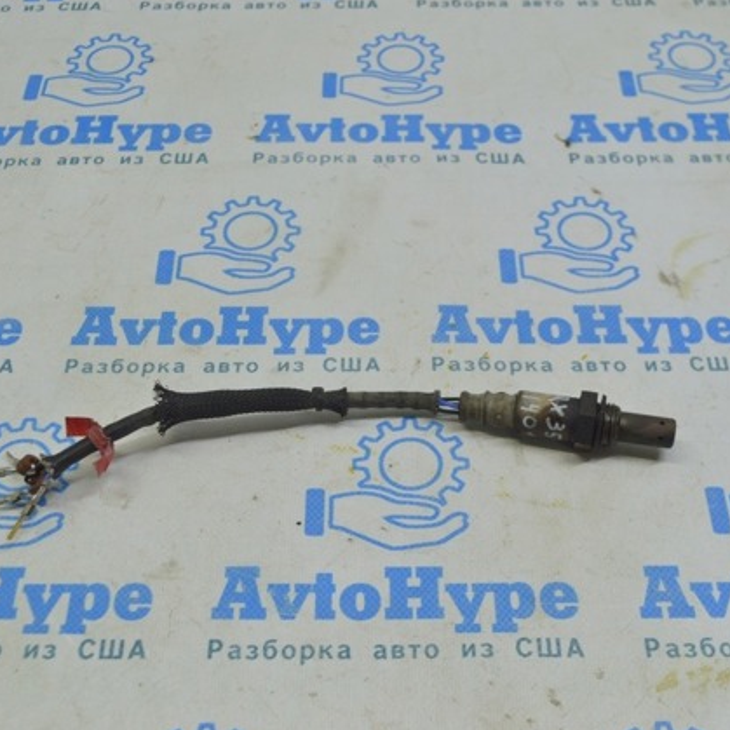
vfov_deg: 34.9
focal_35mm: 49
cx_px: 350
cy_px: 367
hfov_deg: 34.9
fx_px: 1161
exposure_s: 1/40
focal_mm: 25
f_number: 5.6
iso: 400
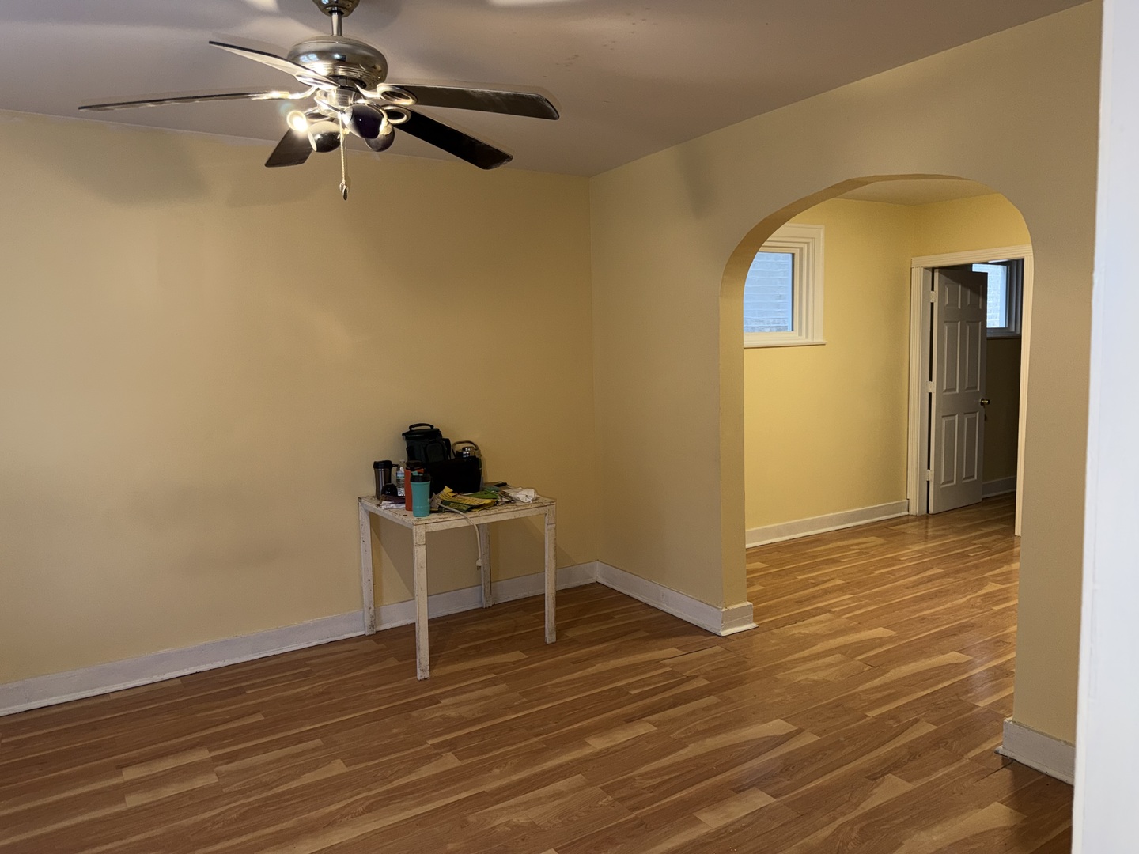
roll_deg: +1.8
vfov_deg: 56.8
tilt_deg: -6.3
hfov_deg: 71.6
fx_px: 790
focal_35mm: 24
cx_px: 570
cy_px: 427
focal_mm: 6.76
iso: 80
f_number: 1.78
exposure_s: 1/29
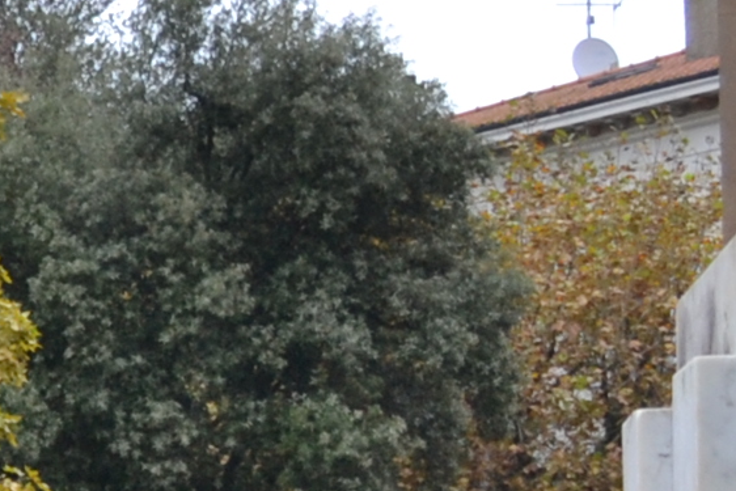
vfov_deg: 8.0
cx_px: -1113
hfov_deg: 10.4
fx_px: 3394
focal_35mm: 166
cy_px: 913
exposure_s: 1/125
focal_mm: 18
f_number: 4
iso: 360
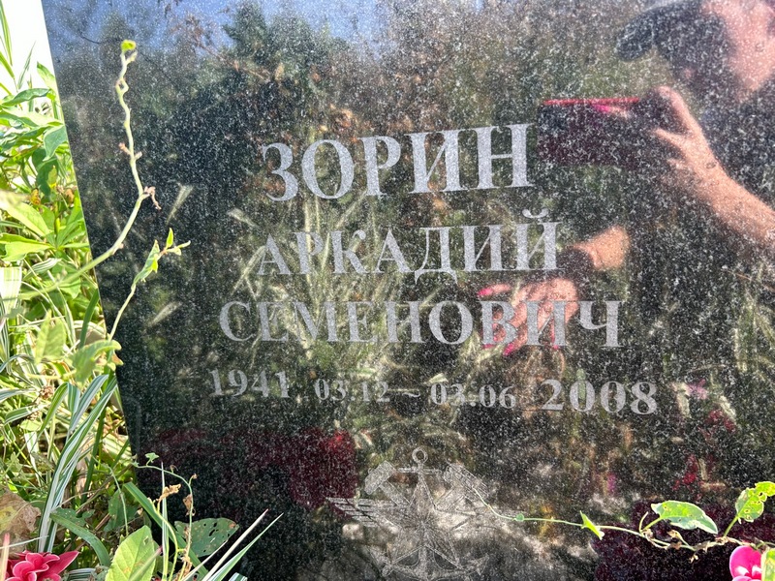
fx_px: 582
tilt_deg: -15.5
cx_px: 388
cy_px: 290
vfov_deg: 53.1
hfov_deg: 67.3
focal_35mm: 26
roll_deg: +3.6
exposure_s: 1/170
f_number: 1.5
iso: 40
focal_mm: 5.7
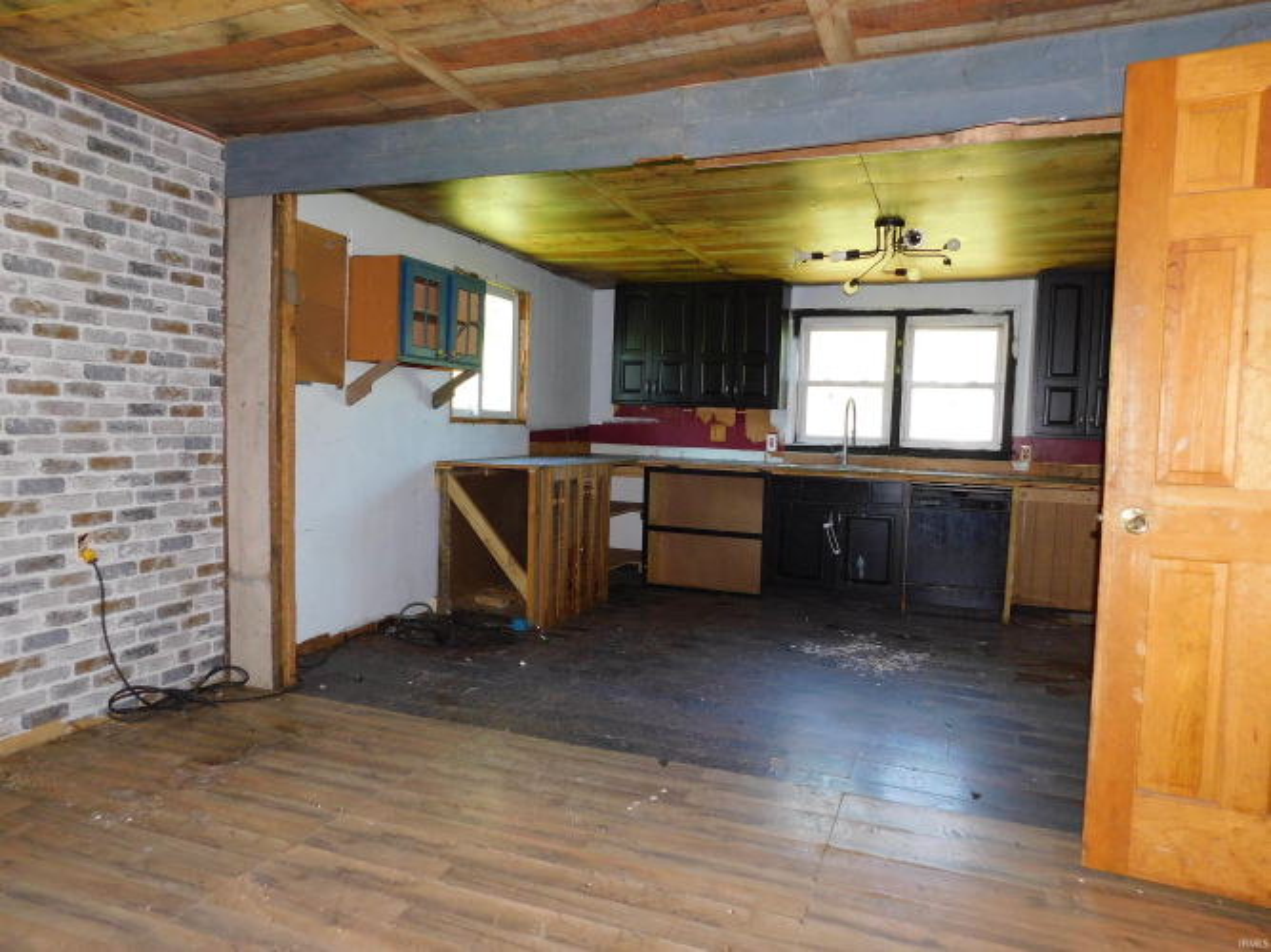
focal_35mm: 23
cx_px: 636
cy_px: 476
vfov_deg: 58.9
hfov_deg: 73.9
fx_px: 844
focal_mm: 4
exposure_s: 1/30
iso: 250
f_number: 3
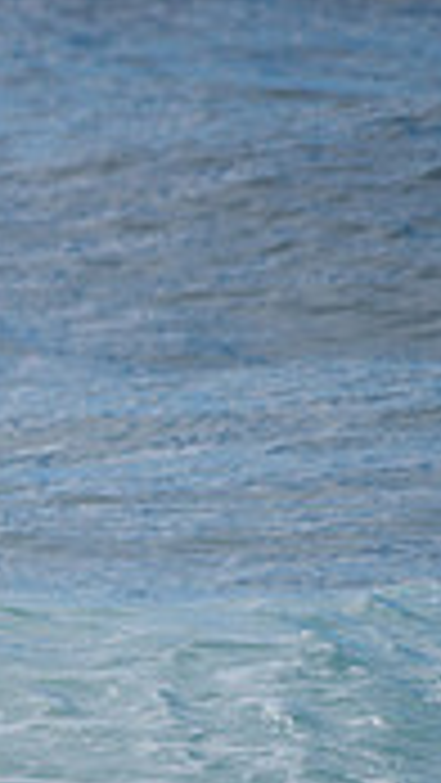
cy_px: 538
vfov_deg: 1.0
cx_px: -833
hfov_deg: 0.6
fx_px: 44590
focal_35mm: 2147
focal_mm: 500
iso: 100
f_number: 5.6
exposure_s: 1/2000
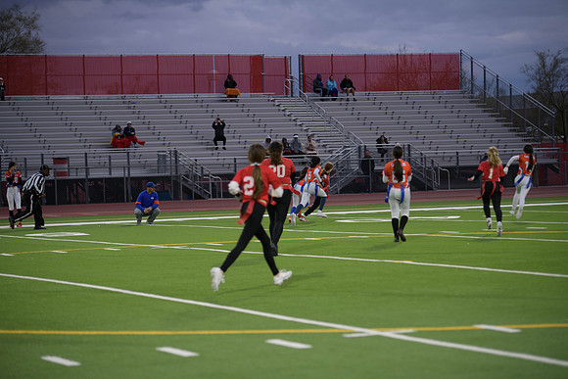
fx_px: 1925
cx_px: 284
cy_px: 190
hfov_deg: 16.8
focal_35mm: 122
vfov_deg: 11.2
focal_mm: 122
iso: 450
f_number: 2.8
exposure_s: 1/200
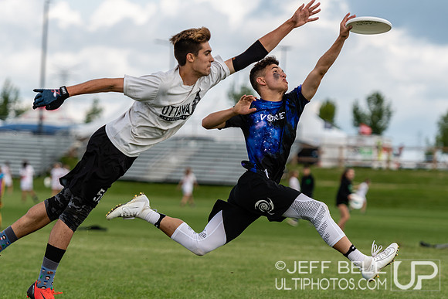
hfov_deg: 10.2
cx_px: 224
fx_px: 2520
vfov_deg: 6.8
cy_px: 150
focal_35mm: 202
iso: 100
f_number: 2.8
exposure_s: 1/1250
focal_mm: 135
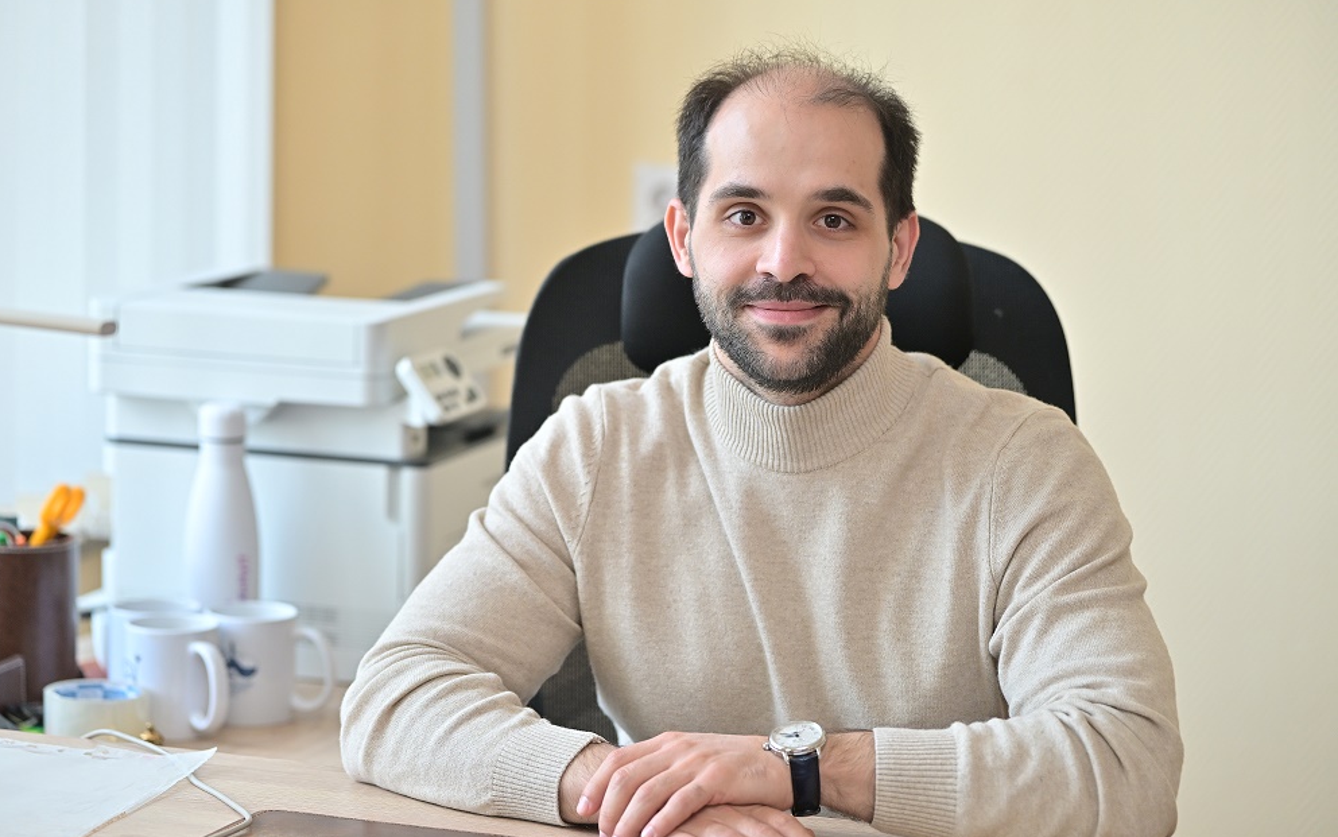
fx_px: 3902
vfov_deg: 12.2
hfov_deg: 19.5
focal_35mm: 107
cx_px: 645
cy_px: 446
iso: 500
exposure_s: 1/200
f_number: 2.8
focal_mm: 101
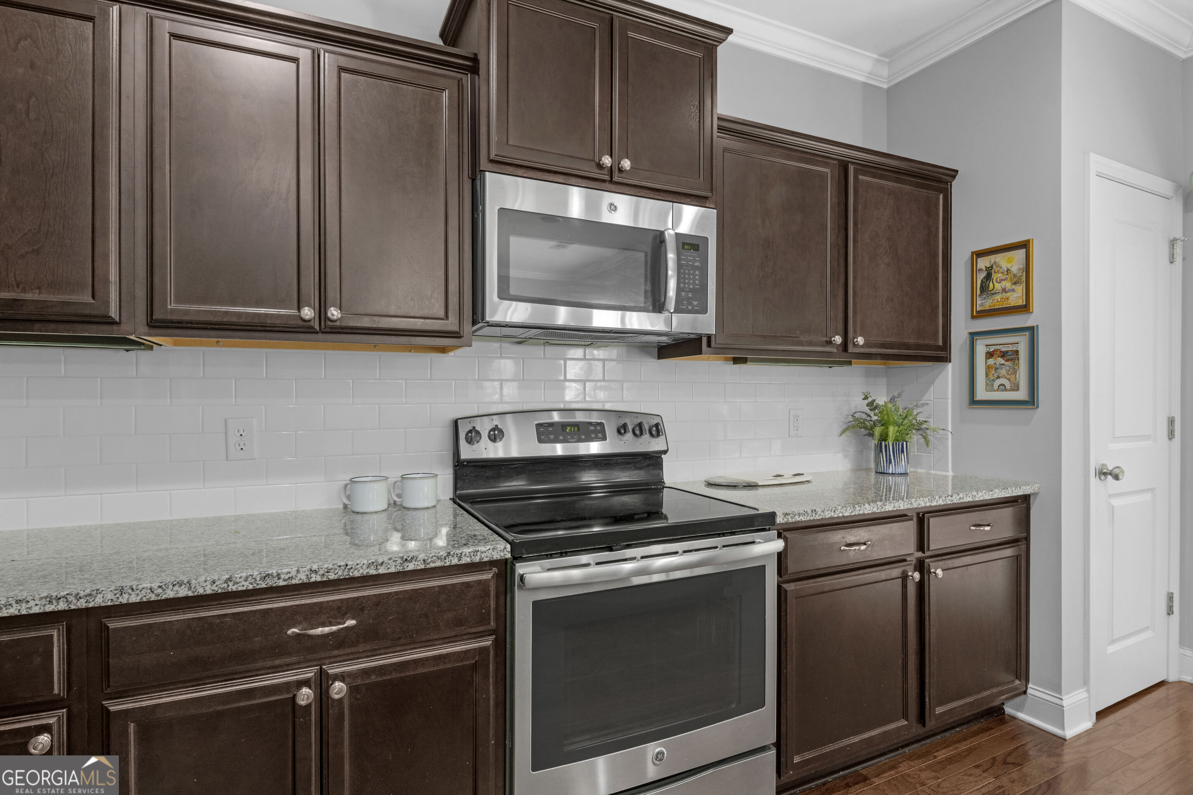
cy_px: 398
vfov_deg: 72.1
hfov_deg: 95.0
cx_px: 596
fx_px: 547
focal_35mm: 16
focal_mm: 11
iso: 250
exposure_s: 1/1.67
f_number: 8
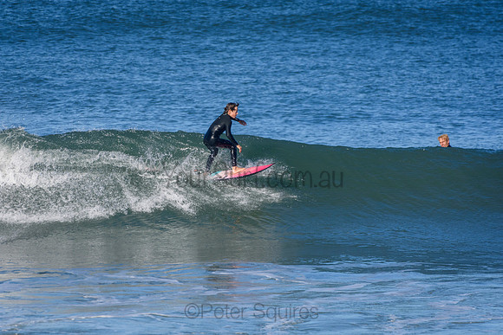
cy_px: 168
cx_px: 252
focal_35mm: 750
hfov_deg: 2.7
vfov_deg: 1.8
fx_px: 10481
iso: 360
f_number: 5.6
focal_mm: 500
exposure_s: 1/2000
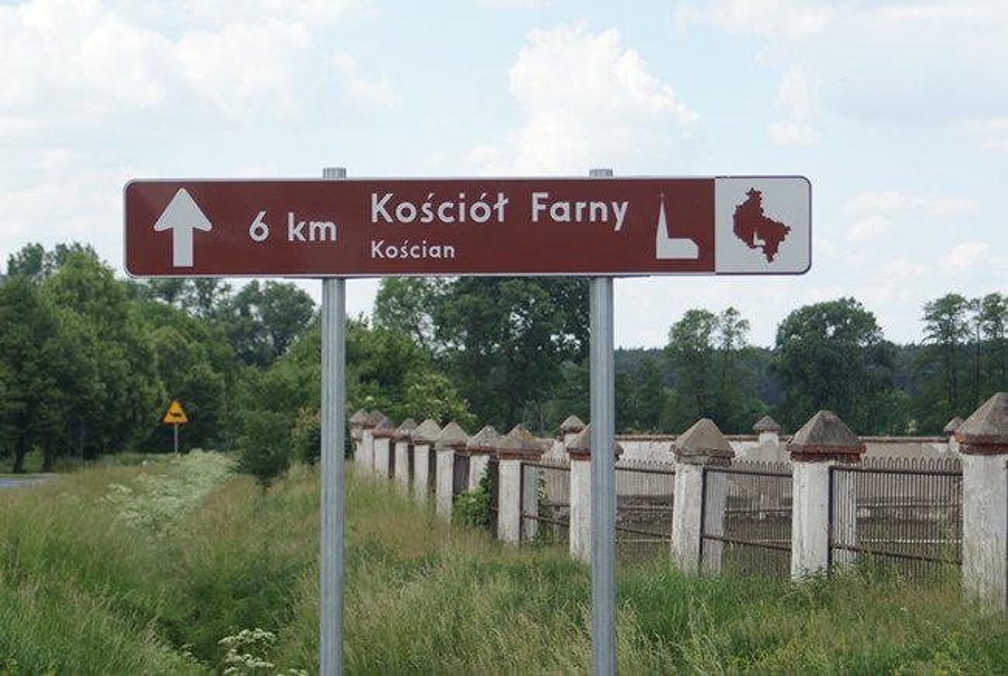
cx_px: 504
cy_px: 338
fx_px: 2945
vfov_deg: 13.1
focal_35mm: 105
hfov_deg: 19.4
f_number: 6.3
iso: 100
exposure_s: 1/200
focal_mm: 70
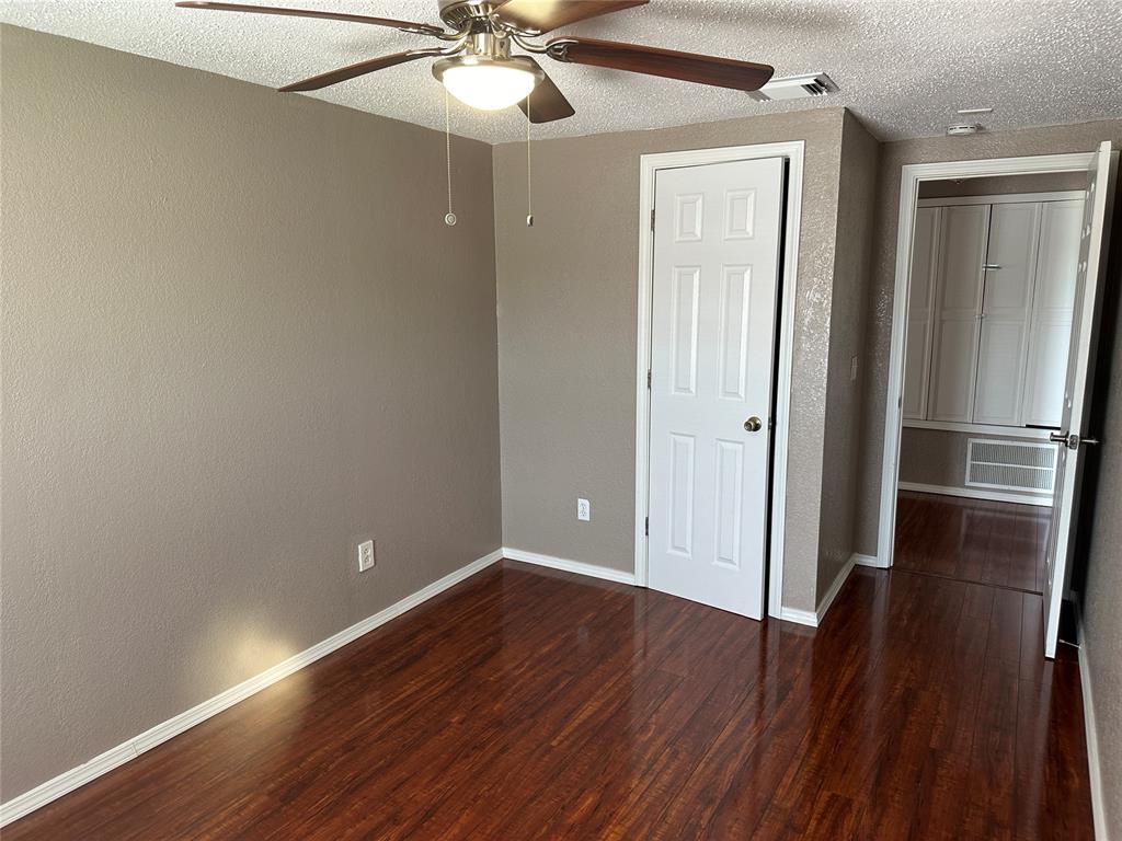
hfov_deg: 71.6
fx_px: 778
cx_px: 561
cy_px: 420
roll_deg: -0.2
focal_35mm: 24
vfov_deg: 56.8
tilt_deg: -9.3
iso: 160
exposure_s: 1/60
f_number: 1.78
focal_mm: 6.86
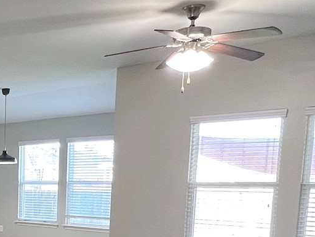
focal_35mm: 52
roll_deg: -0.7
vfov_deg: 26.1
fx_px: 473
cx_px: -57
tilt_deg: -8.8
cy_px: 254
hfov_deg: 31.3
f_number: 1.8
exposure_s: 1/60
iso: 160
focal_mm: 1.57
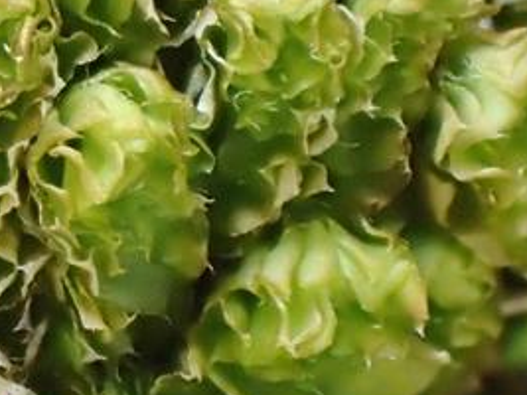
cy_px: 107
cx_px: -87
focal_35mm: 204
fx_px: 3104
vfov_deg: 7.3
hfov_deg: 9.6
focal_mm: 15.41
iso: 1600
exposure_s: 1/30
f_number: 6.3
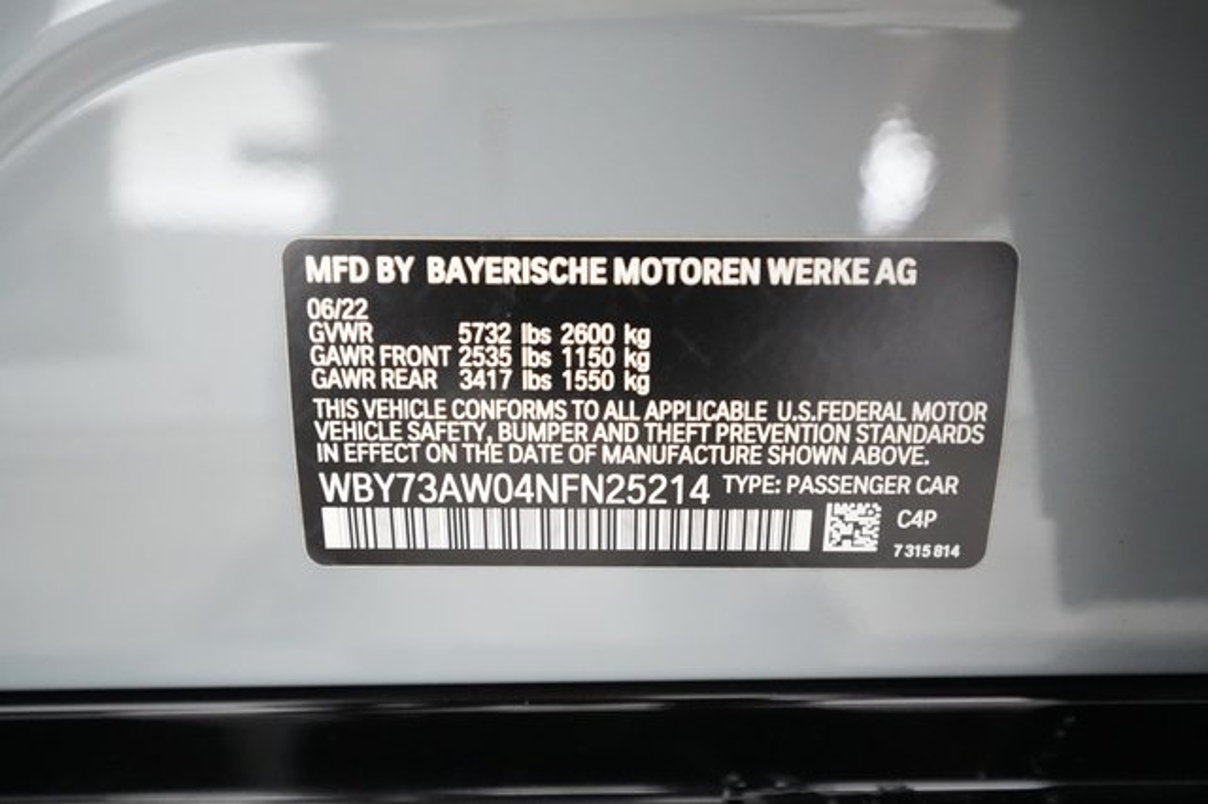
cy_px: 402
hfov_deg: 65.5
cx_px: 604
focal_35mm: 28
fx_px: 939
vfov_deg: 46.4
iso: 16000
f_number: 4.5
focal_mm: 28
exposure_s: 1/100
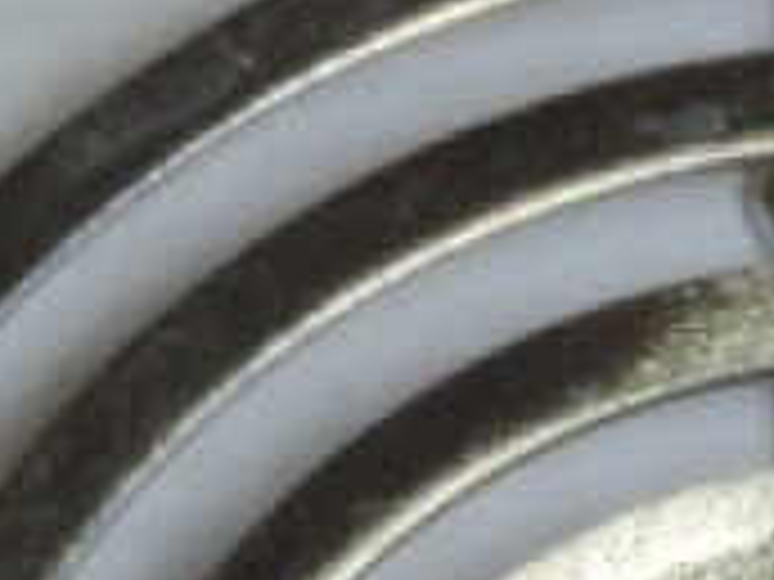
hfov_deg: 2.6
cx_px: 788
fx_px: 16926
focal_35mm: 757
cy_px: 1036
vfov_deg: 2.0
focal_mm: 25.8
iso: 280
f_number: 4.4
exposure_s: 1/125
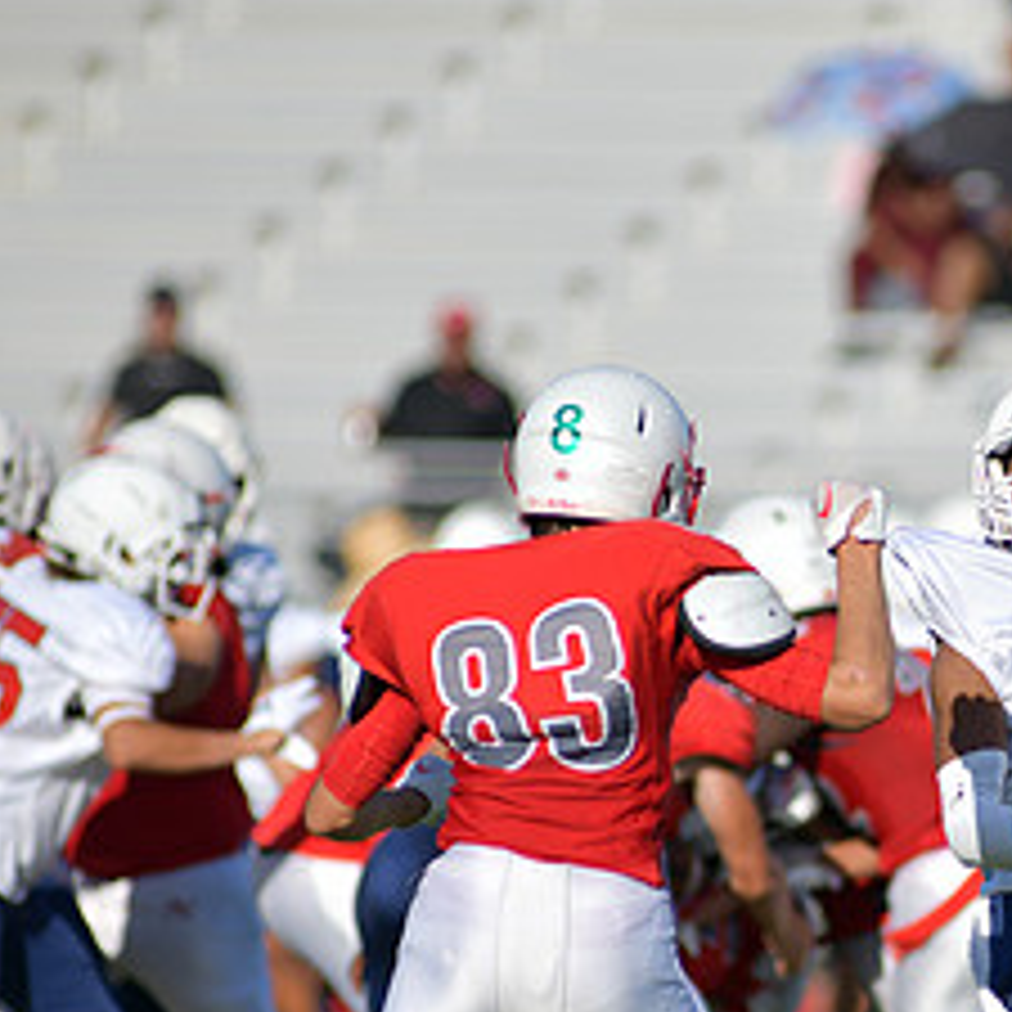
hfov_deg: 2.7
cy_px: 812
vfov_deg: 2.7
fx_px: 21731
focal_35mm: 657
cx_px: 976
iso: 72
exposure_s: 1/2000
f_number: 3.5
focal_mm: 300
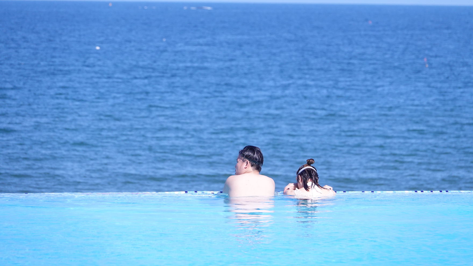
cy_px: 126
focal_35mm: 304
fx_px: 3812
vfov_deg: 4.0
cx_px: 237
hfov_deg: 7.1
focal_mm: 105.83
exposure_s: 1/2000
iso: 320
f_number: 4
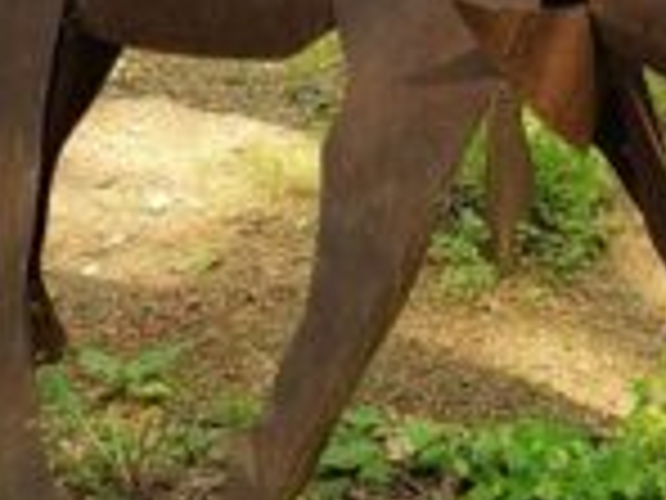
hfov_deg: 21.7
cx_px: 616
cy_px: -74
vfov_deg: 16.2
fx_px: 1693
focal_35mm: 88
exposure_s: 1/164
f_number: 2.4
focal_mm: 4.3
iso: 50
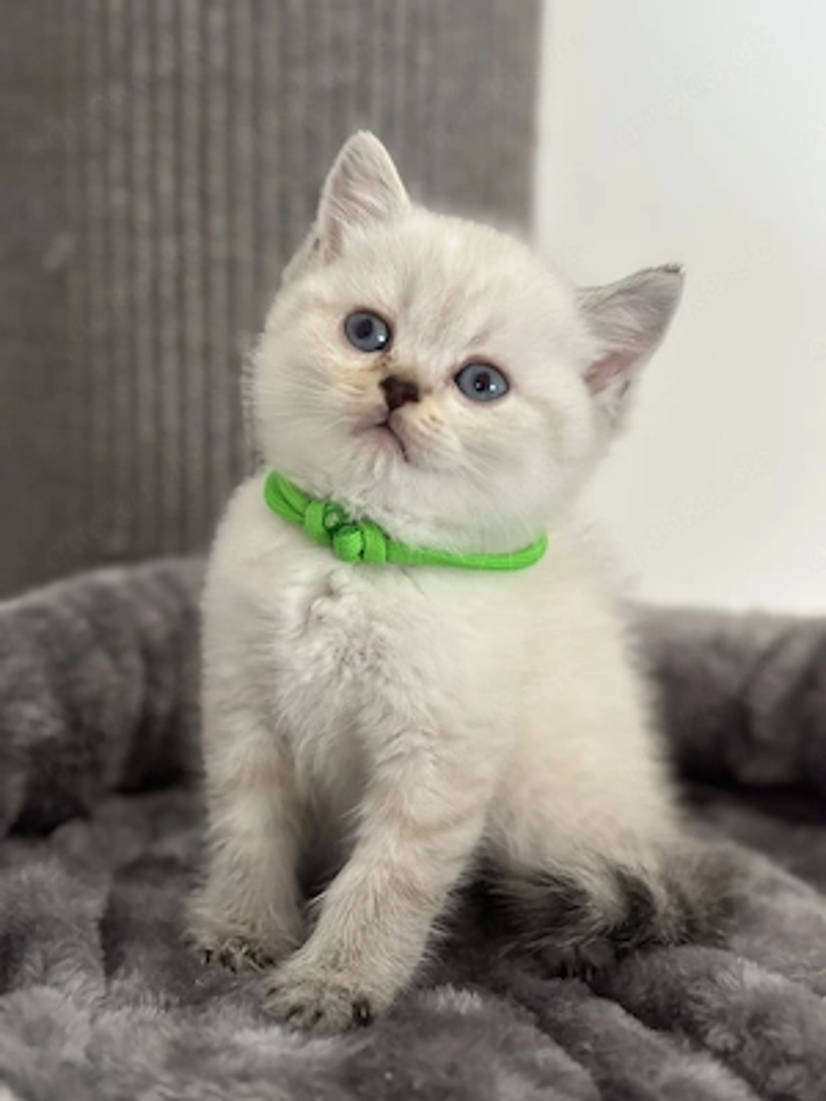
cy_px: 550
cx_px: 413
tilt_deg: -7.4
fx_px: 1527
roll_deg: -1.8
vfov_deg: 39.7
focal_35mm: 48
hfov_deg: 30.3
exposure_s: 1/60
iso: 200
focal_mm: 6.86
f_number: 1.78
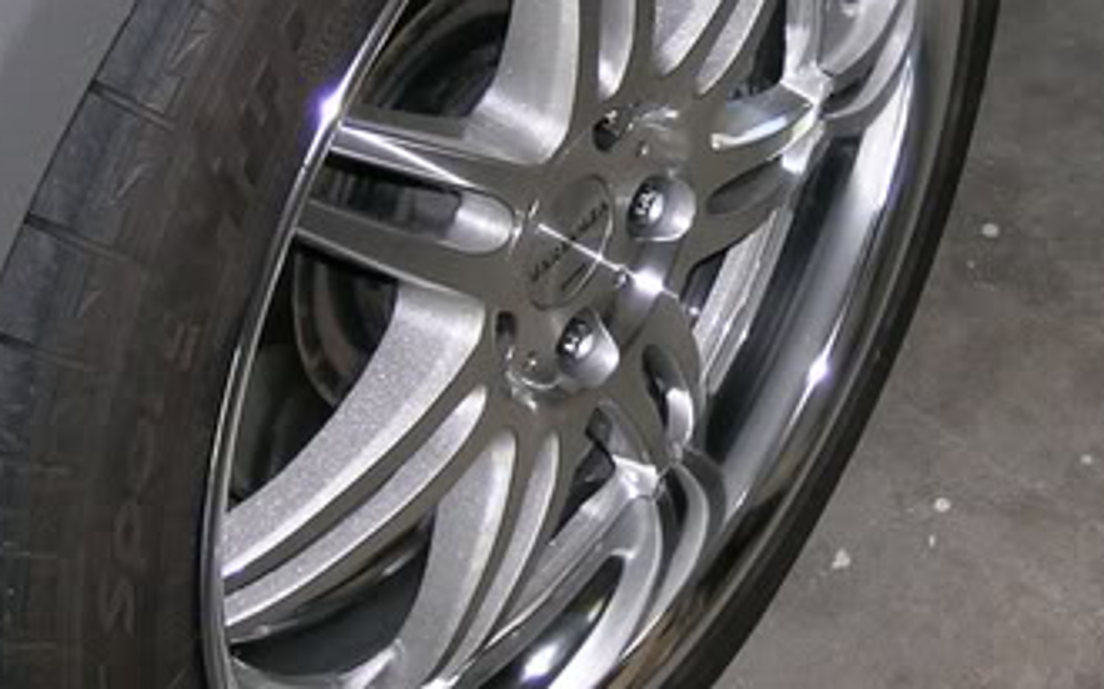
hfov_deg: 28.4
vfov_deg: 17.9
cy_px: 117
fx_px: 2166
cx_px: 726
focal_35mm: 72
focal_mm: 5.8
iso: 50
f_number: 2.8
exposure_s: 1/60.1
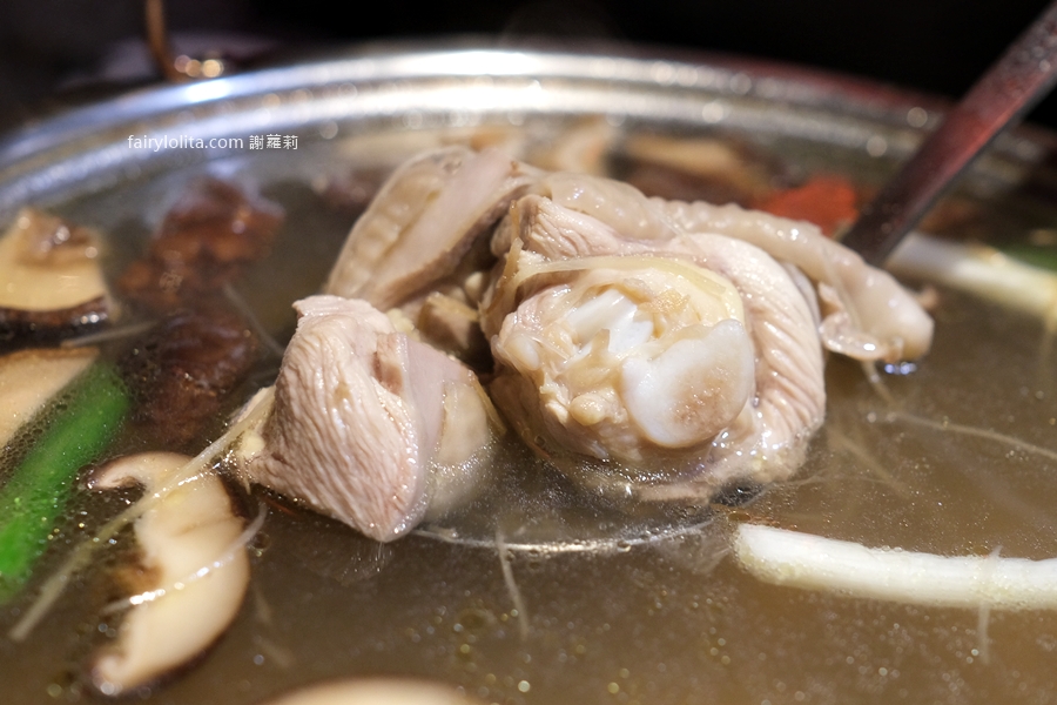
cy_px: 352
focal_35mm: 35
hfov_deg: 54.4
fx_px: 1028
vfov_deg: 37.9
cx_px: 528
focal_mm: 23
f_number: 2.8
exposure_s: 1/90
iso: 1000
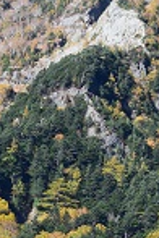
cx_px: 238
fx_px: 1786
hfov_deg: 5.1
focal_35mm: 270
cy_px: 36
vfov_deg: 7.6
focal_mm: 55
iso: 400
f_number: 10
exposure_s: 1/320
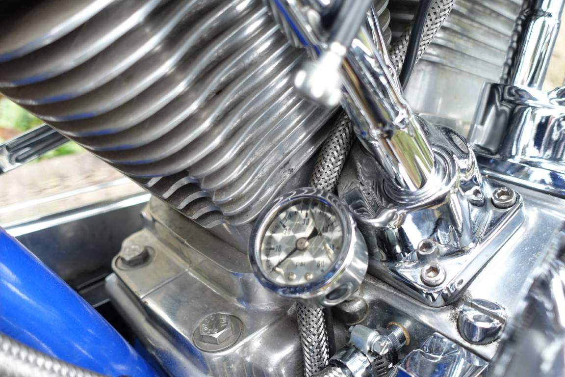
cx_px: 282
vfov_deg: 40.0
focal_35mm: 33
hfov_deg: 57.2
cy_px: 188
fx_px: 518
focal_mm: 12.06
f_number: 2.8
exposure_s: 1/40
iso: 125
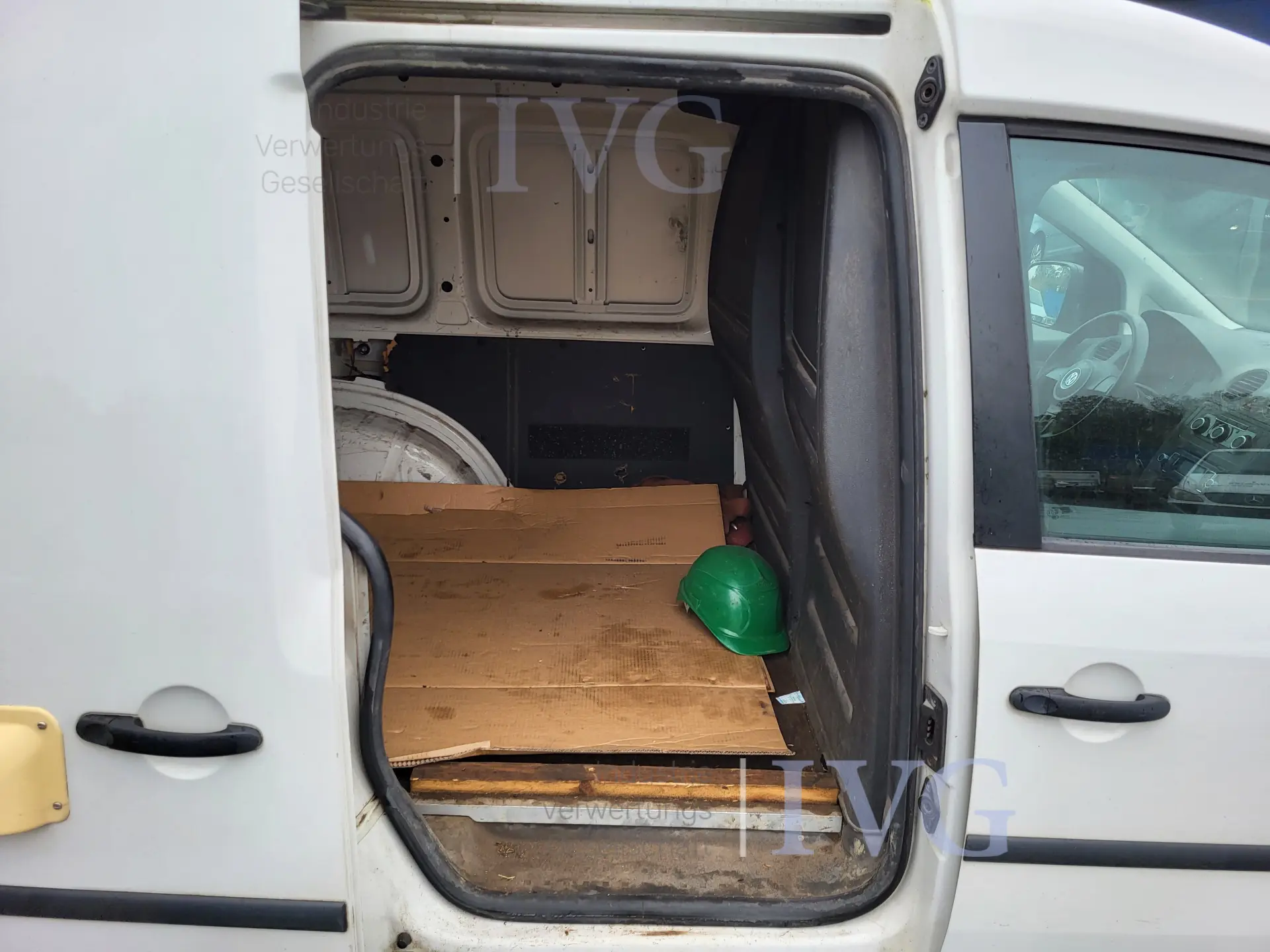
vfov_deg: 53.1
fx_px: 954
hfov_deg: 67.3
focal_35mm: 26
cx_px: 635
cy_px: 476
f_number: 1.8
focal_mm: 5.4
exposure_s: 1/292
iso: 40
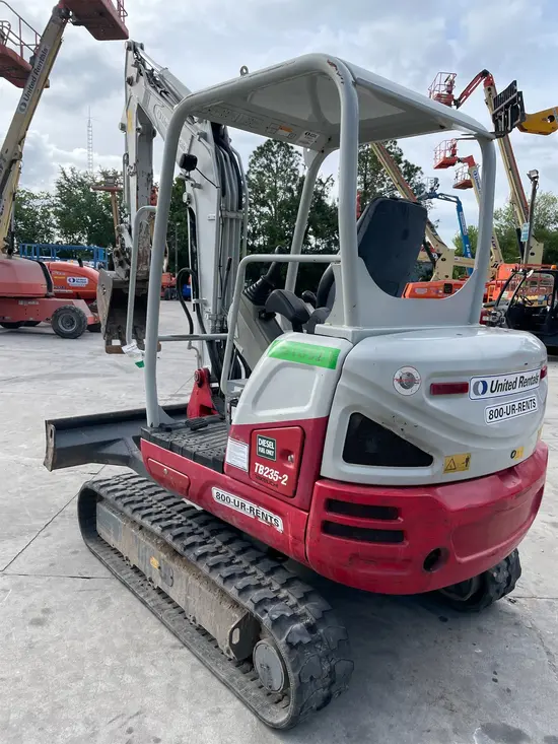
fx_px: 559
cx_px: 279
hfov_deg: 53.1
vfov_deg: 67.3
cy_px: 372
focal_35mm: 26
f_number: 1.6
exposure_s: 1/1511
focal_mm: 4.2
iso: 50
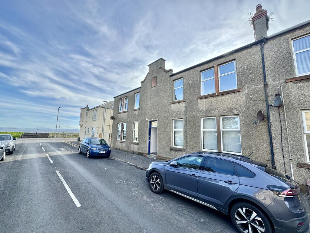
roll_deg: -0.2
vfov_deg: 85.7
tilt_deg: +8.7
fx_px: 125
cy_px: 116
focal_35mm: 14
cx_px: 155
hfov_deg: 102.1
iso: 40
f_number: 2.2
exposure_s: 1/582
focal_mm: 2.22
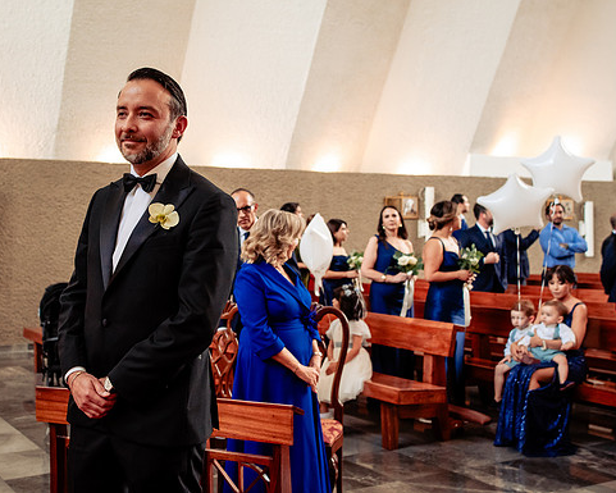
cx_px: 234
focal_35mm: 48
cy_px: 224
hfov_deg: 38.5
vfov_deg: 31.4
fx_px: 875
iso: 1600
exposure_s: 1/160
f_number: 4.5
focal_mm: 35
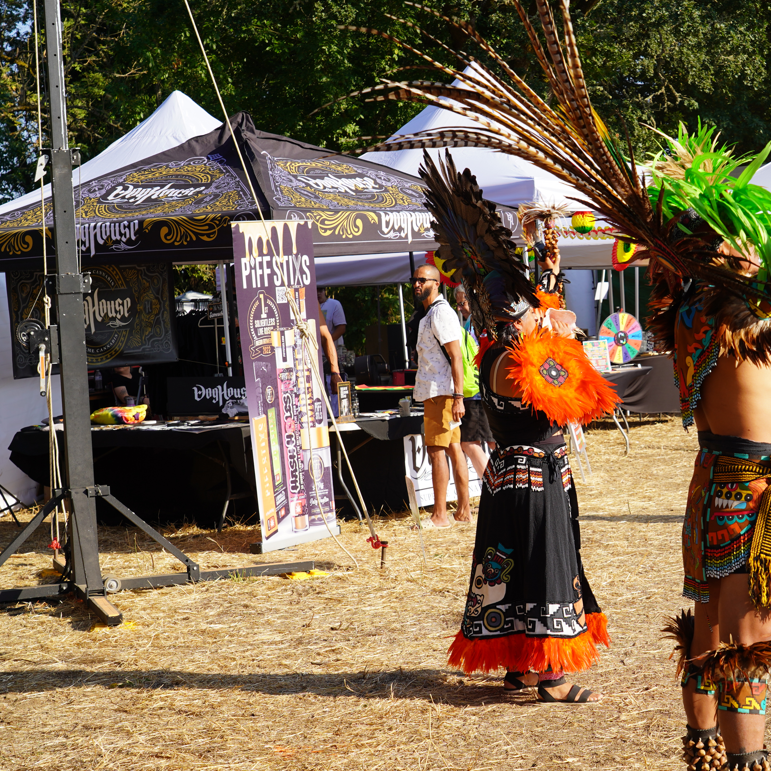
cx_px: 578
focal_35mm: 77
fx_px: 1940
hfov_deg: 22.3
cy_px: 387
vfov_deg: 22.5
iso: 100
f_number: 8
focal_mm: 60
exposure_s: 1/160
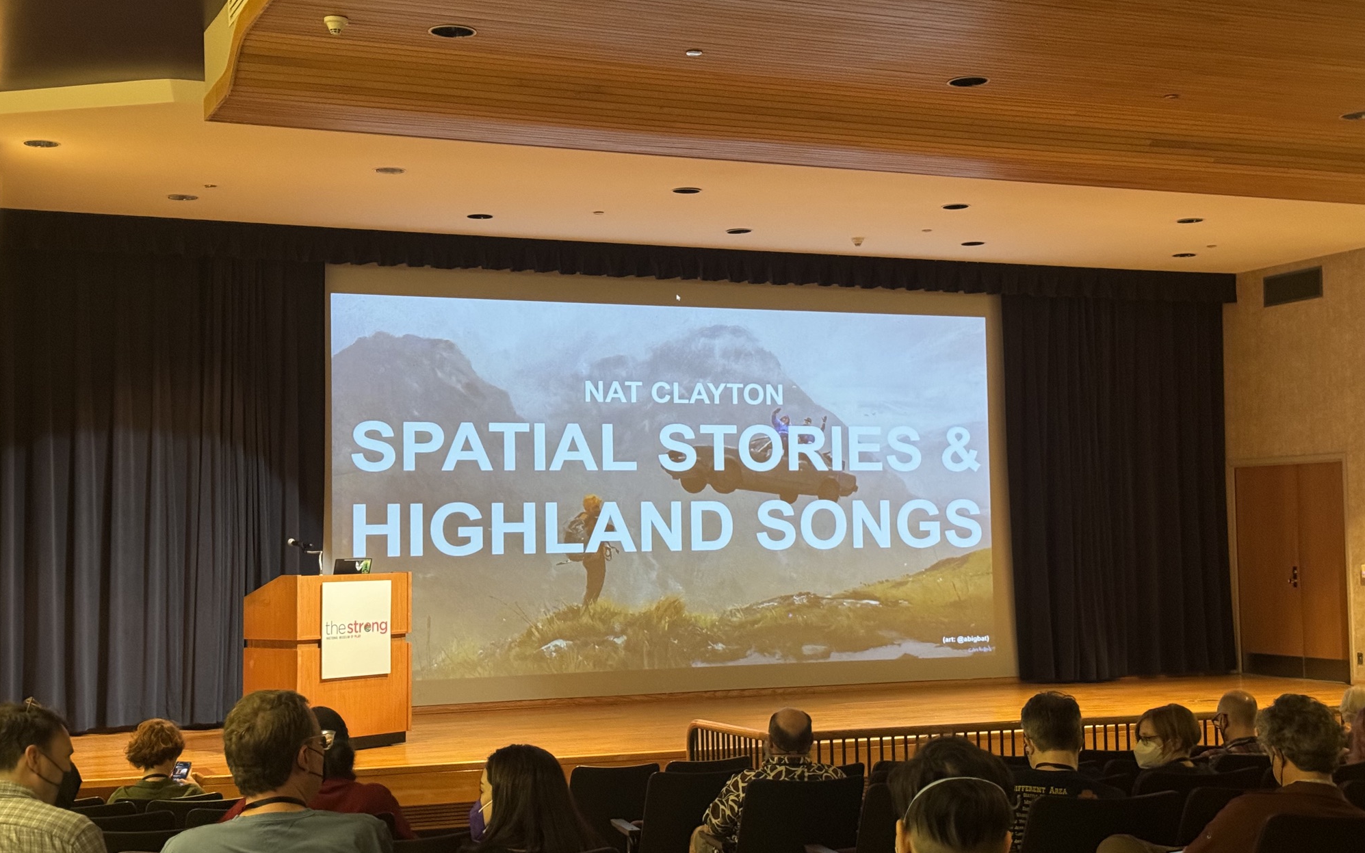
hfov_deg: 39.6
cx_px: 681
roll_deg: +0.7
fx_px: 1897
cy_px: 432
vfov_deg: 25.3
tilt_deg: +4.0
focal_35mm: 51
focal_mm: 6.76
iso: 400
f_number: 1.78
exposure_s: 1/30
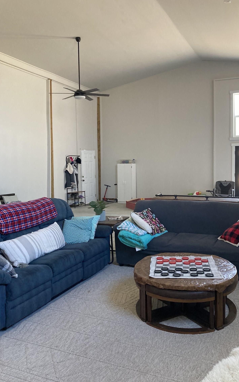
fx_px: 313
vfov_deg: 62.9
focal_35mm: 30
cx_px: 140
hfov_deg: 41.7
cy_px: 192
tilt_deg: -2.6
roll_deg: +0.4
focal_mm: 3.99
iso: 200
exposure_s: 1/60
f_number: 1.8
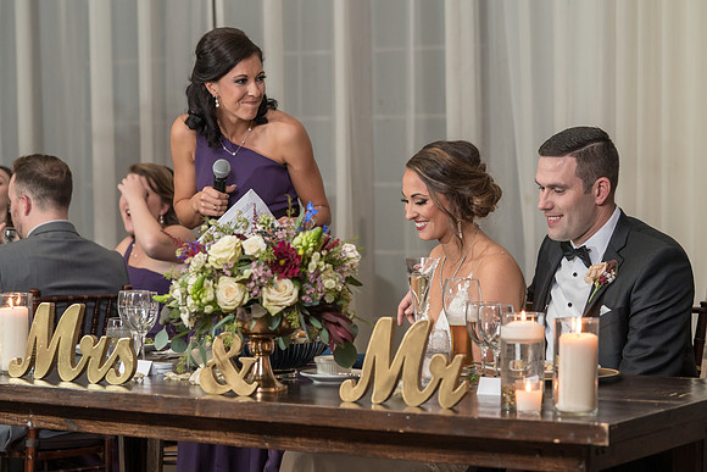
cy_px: 229
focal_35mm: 94
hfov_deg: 21.7
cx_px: 357
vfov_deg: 14.6
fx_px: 1844
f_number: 4
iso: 2000
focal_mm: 85
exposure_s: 1/200
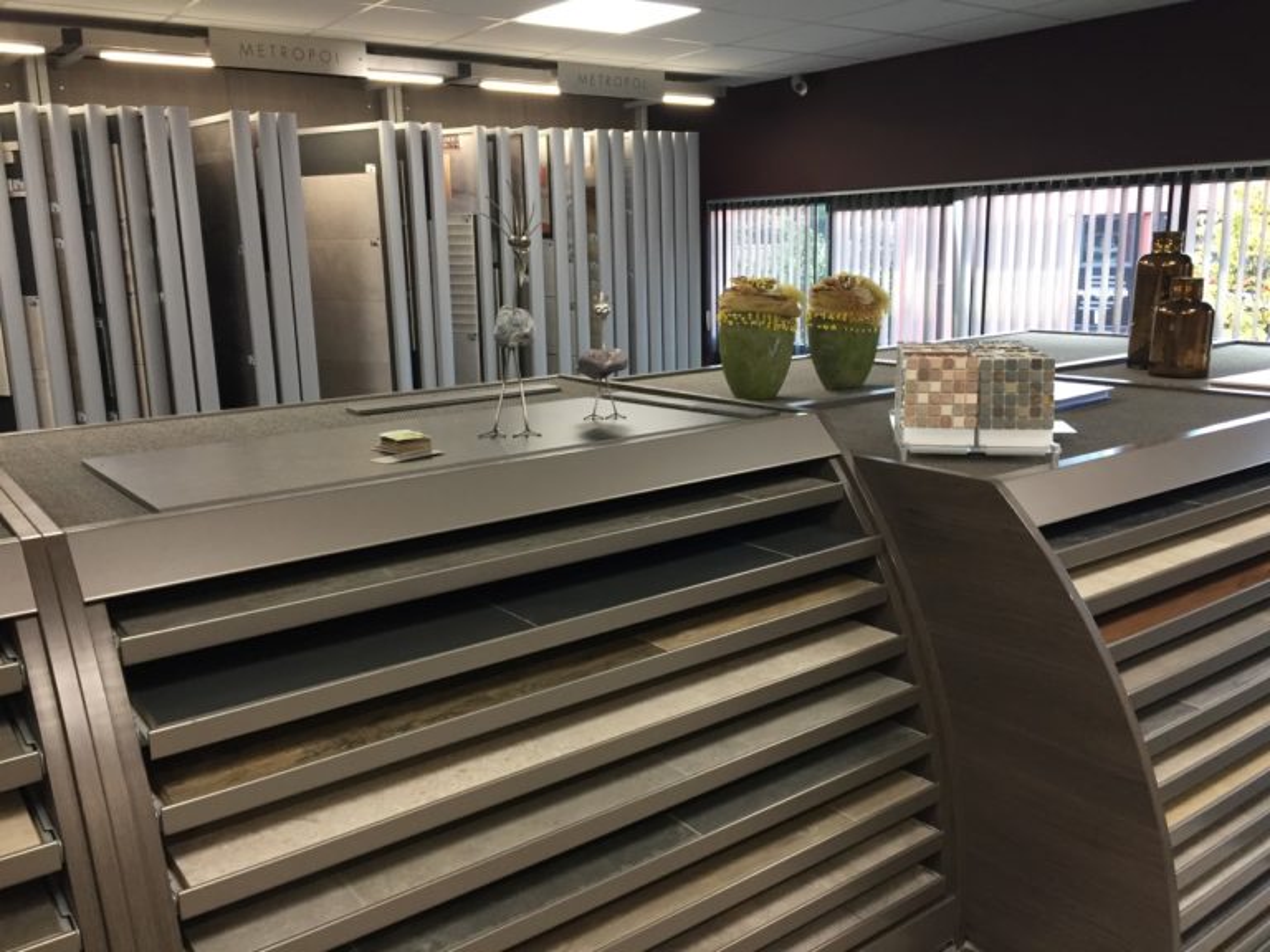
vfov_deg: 48.2
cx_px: 635
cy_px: 476
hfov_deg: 61.7
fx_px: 1064
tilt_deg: -10.8
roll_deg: -0.2
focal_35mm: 29
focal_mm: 4.15
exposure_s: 1/33
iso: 64
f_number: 2.2
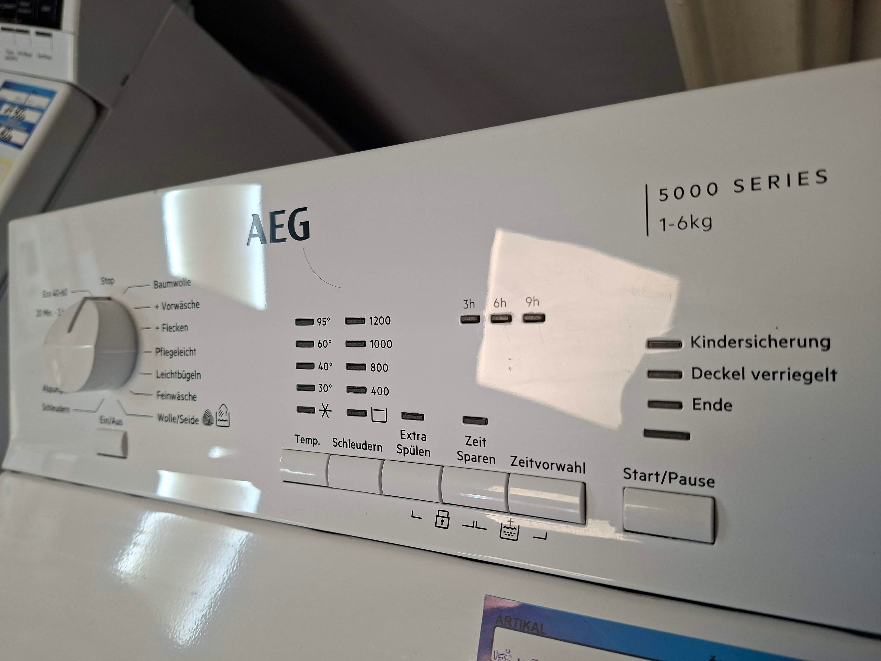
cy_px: 330
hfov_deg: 73.9
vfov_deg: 58.9
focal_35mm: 23
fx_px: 585
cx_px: 440
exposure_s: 1/120
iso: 160
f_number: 1.8
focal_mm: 5.54
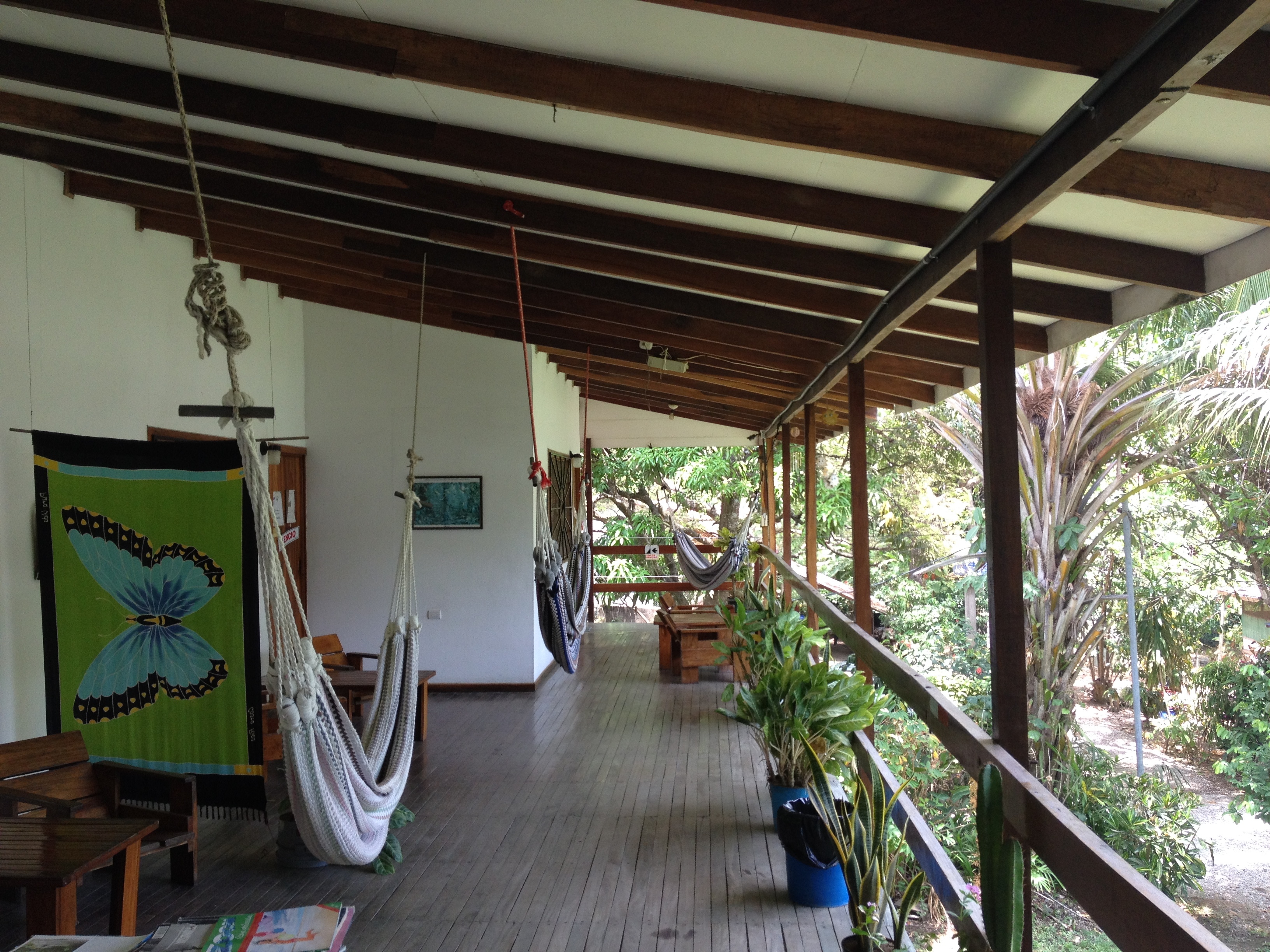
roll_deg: +1.8
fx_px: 1284
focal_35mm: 35
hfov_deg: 52.6
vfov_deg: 40.7
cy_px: 476
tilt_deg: -1.9
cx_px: 635
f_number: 2.4
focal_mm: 4.28
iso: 80
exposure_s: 1/120
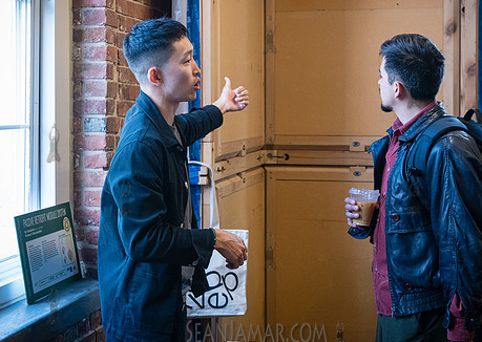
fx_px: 874
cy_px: 116
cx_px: 212
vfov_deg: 22.1
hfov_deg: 30.8
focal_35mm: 64
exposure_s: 1/320
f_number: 4.5
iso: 4000
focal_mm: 42
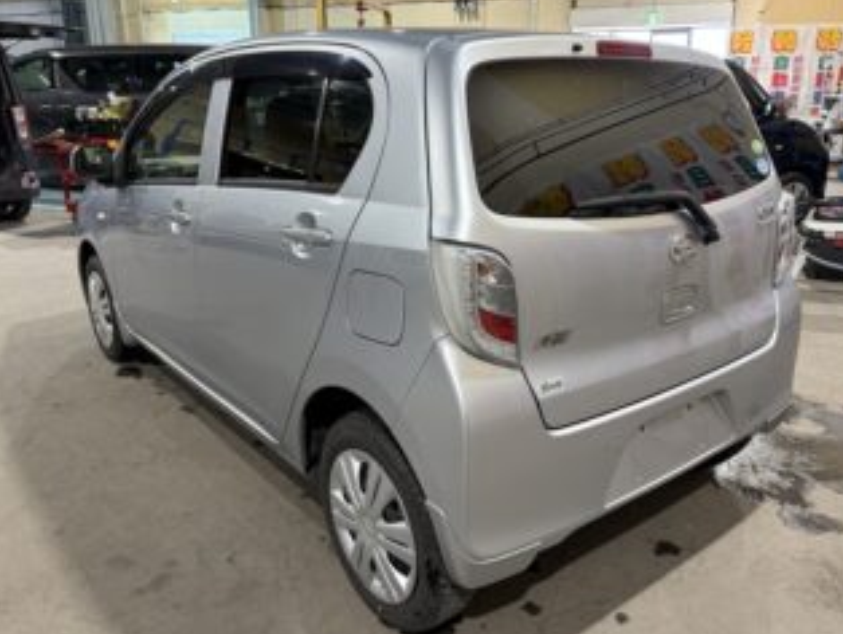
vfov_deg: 48.3
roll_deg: +0.8
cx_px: 448
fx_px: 707
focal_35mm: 29
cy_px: 300
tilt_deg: -15.2
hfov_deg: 61.6
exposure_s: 1/50
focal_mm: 5.96
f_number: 1.6
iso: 100
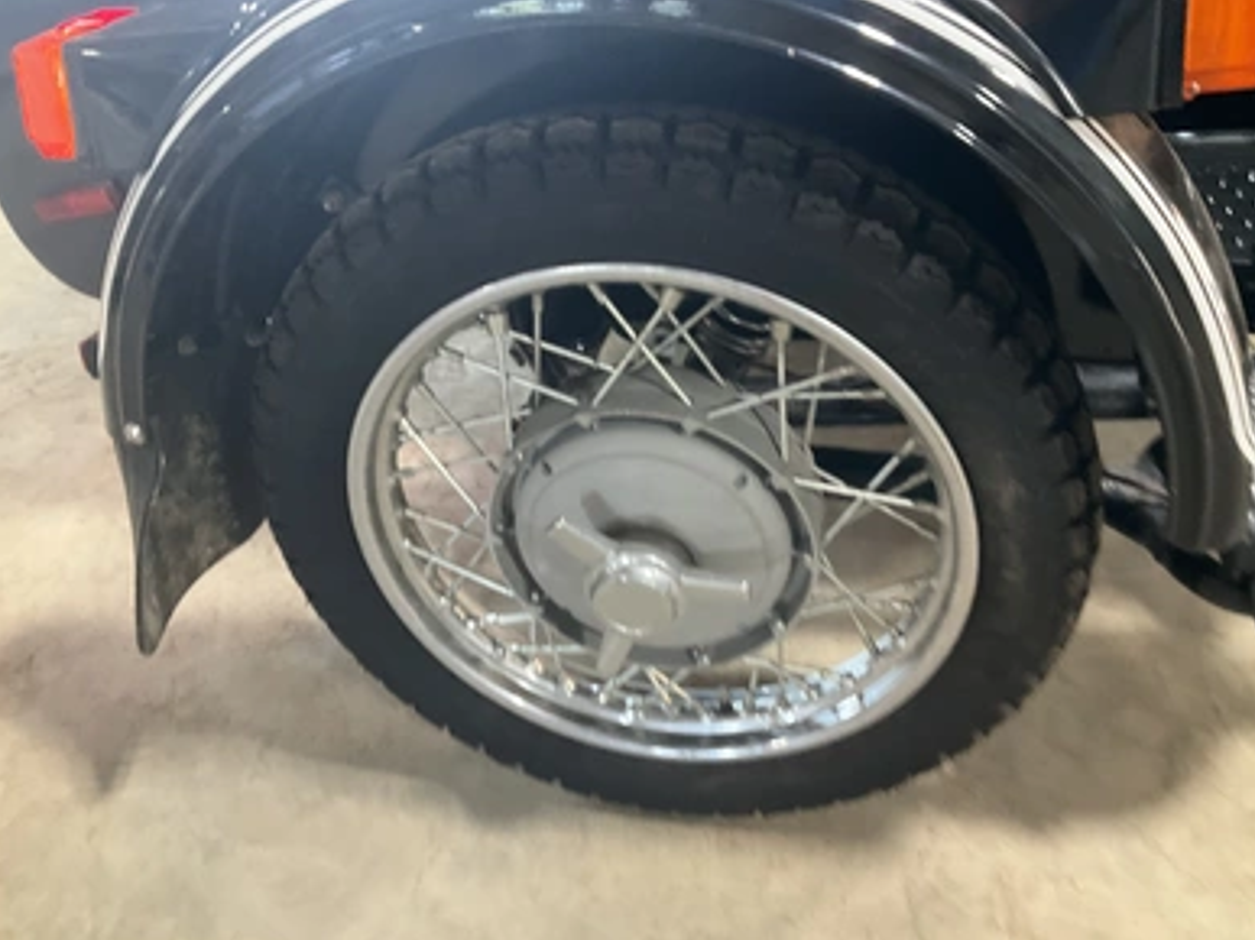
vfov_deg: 46.8
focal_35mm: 30
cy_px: 483
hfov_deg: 60.0
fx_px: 1087
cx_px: 632
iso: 320
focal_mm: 3
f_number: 1.8
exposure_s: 1/45
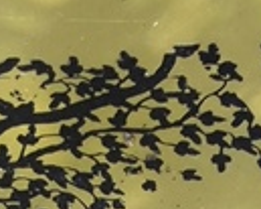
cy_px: 347
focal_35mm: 302
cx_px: 578
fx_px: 2331
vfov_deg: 5.1
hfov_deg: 6.2
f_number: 1.7
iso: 50
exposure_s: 1/100
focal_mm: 4.71
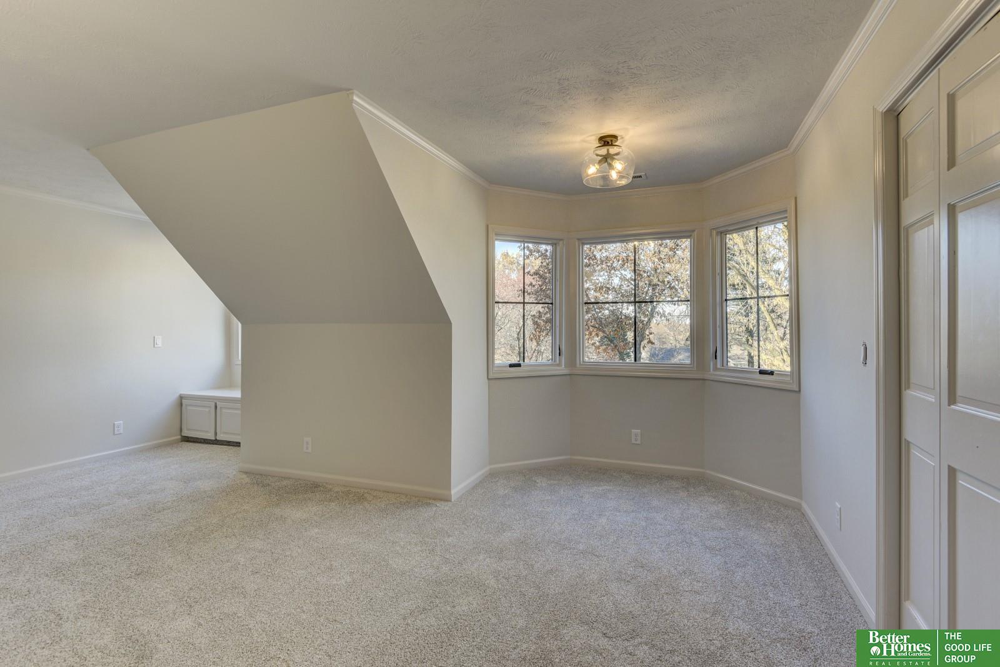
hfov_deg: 93.3
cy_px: 334
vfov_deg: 70.5
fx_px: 472
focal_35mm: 17
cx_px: 500
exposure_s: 1/50
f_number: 8
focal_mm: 17
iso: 400
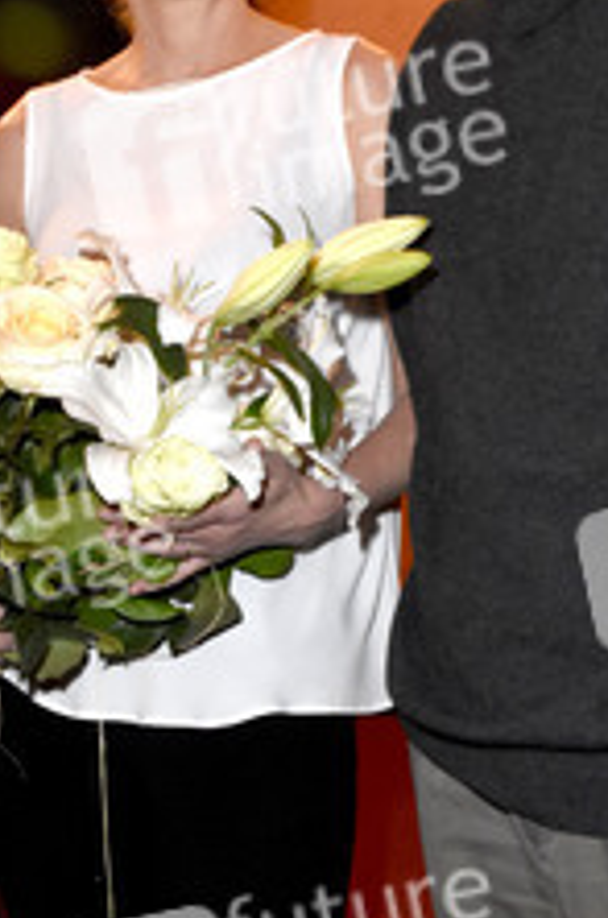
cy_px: 347
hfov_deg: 20.7
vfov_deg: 30.9
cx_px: 414
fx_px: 1654
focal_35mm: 65
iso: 3200
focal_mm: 24
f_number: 6.3
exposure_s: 1/60
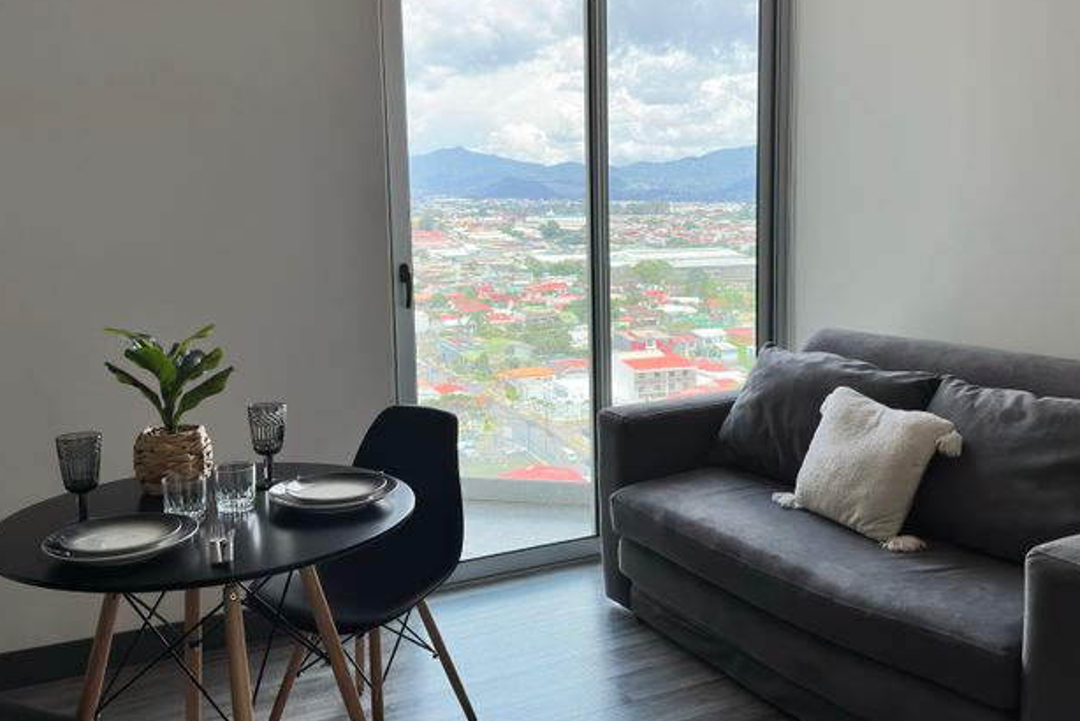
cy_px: 311
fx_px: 780
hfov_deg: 69.4
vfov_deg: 49.5
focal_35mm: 26
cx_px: 526
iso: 80
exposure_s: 1/773
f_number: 1.78
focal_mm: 6.86
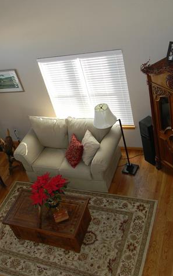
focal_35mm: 40
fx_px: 302
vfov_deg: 49.3
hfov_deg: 31.5
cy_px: 137
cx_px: 47
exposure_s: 1/41.5
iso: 112
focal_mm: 5
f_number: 3.5
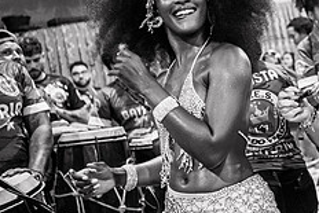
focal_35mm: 60
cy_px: 98
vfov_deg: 22.6
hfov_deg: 30.7
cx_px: 329
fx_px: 532
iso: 1600
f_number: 1.8
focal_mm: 24
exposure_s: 1/320
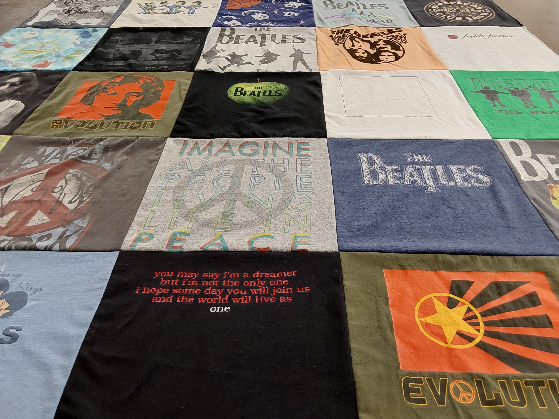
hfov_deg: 63.4
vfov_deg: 49.7
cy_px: 210
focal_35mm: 28
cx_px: 280
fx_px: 452
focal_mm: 2.91
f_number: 1.9
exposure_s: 1/50
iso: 125
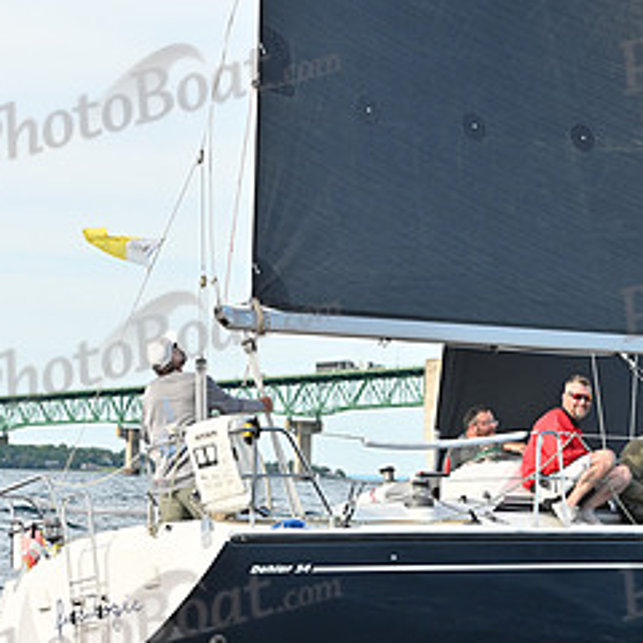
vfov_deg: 12.1
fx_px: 3026
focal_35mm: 144
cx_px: 482
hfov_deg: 12.1
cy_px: 449
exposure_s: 1/1250
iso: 320
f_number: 4
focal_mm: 70
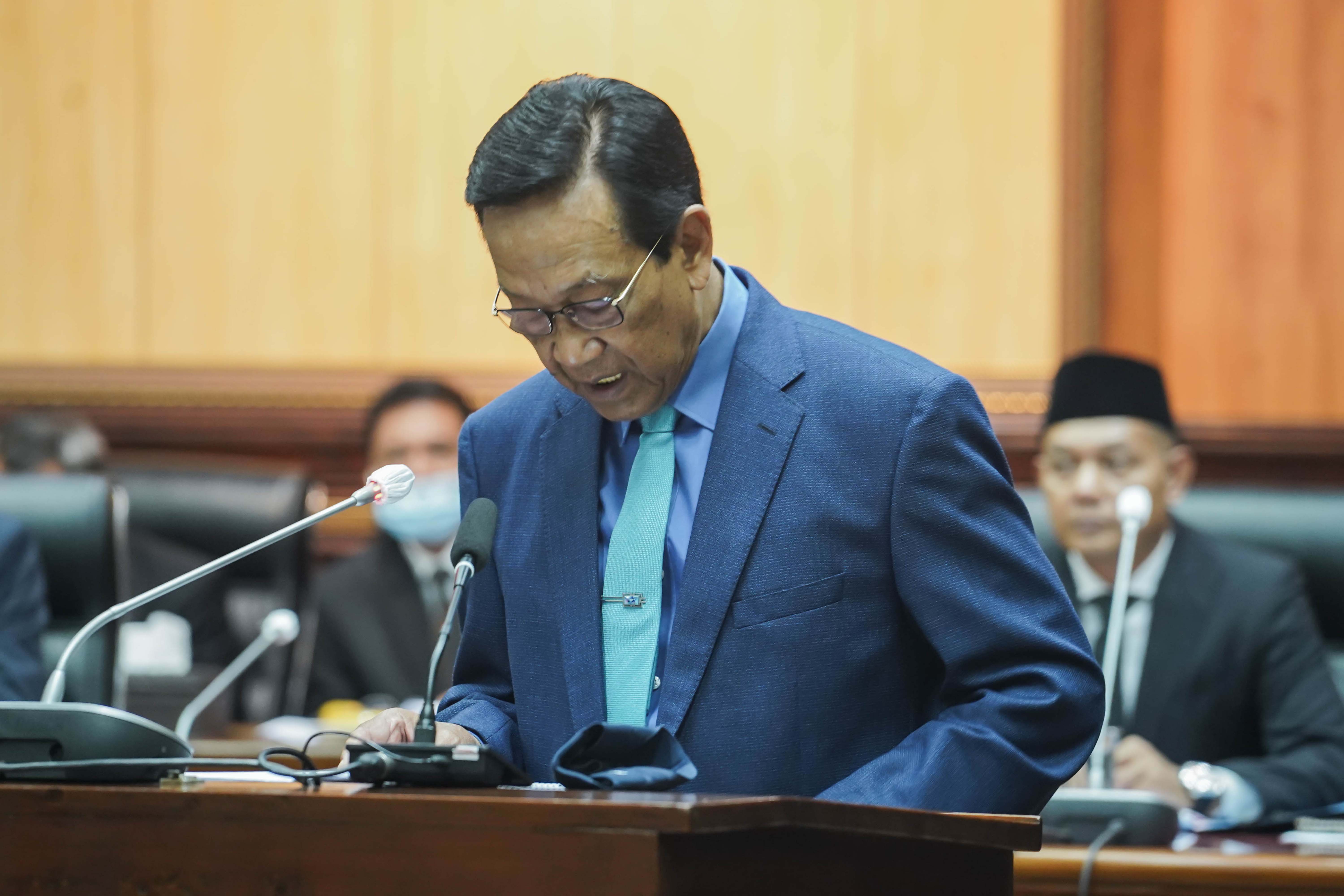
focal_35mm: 196
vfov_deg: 7.0
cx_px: 672
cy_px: 448
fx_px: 7317
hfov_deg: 10.5
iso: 3200
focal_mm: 196
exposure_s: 1/30
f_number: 4.5
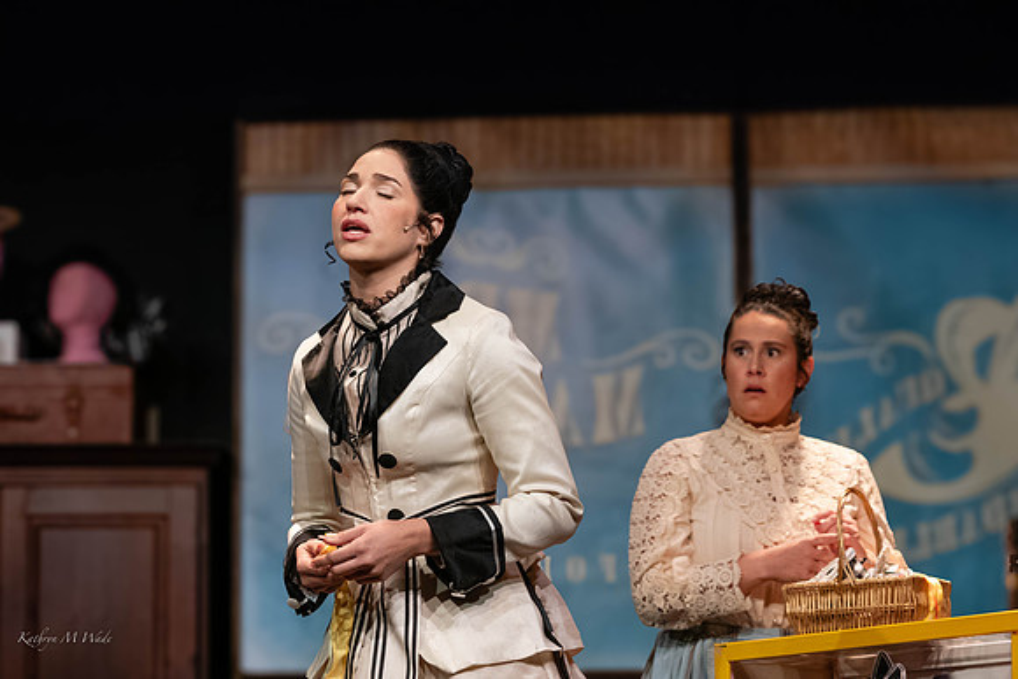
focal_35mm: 117
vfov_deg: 11.7
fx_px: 3309
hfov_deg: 17.5
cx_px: 509
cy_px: 340
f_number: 6.3
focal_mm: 117
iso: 4000
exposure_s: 1/400
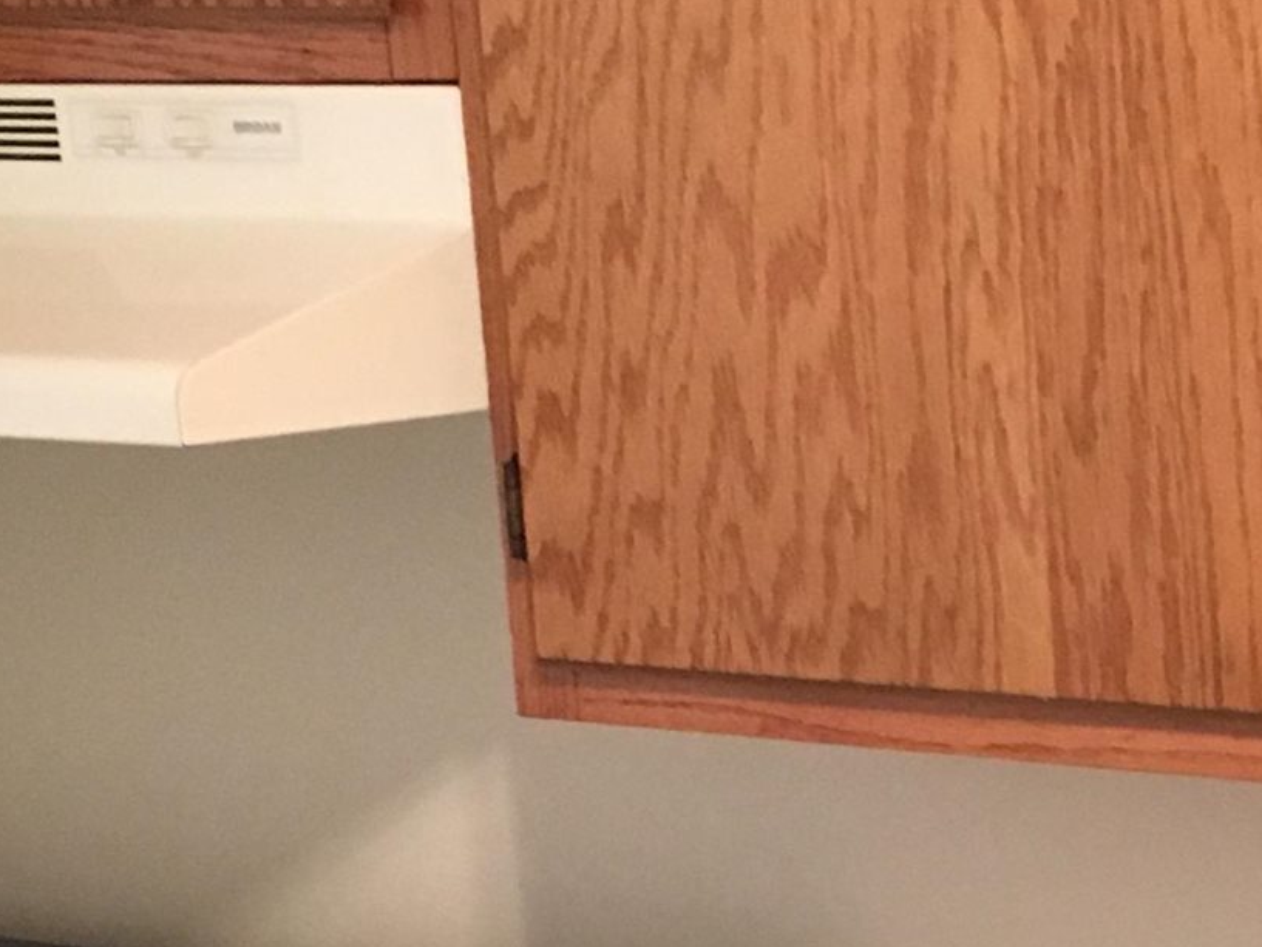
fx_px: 3974
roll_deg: +2.1
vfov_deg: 13.2
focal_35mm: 109
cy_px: 1200
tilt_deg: -19.2
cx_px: 1152
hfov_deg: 17.7
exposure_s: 1/20
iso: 200
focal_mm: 4.15
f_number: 2.2
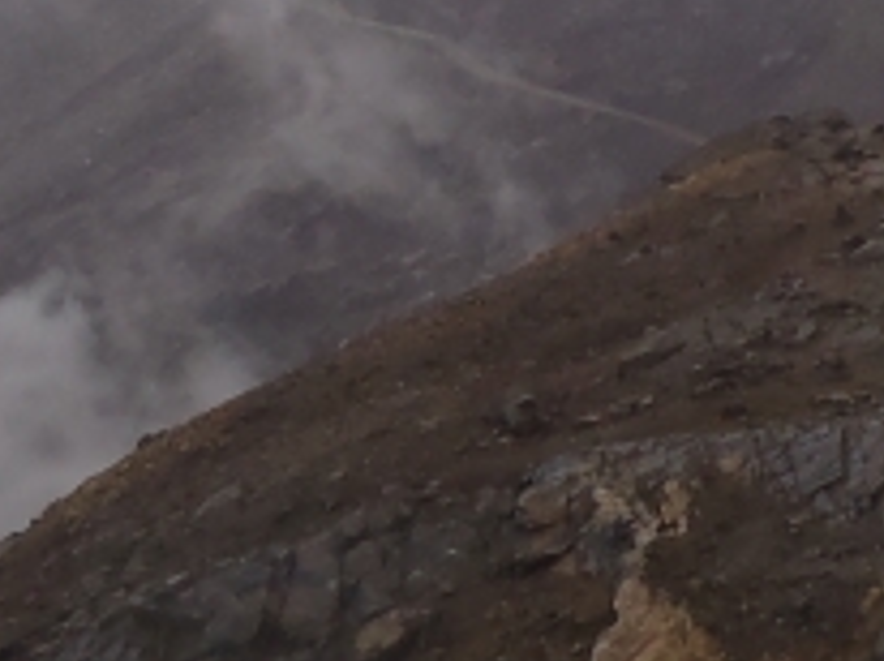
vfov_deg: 9.8
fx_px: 3724
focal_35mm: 146
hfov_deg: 13.5
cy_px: -330
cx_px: 742
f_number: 4.5
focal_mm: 5
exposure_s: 1/250
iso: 80
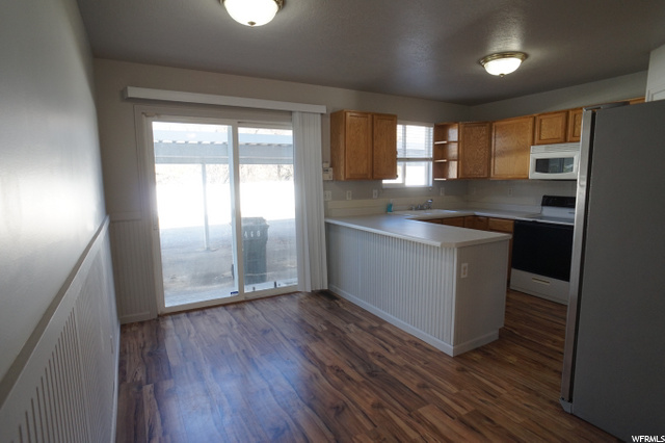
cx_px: 332
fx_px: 443
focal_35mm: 24
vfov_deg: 53.1
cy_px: 222
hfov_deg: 73.8
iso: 320
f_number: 4
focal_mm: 16
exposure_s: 1/160
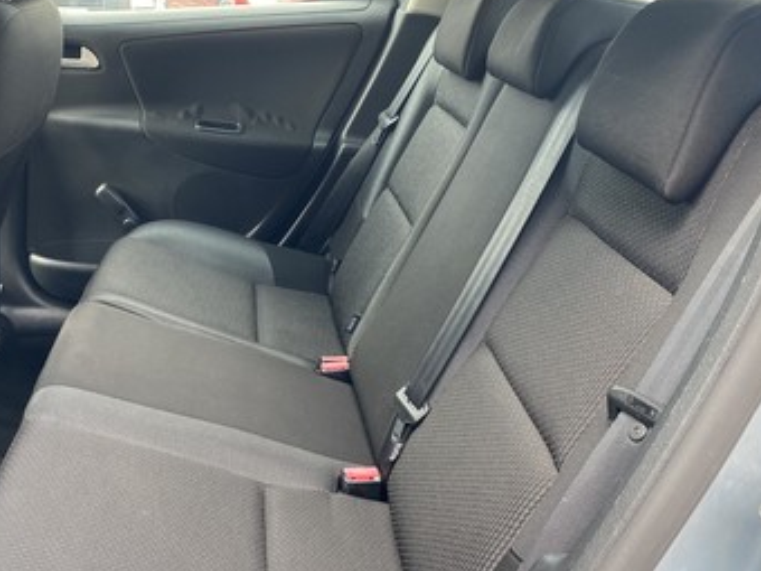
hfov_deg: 47.3
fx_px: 857
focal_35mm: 39
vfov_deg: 36.8
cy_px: 324
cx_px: 273
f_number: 1.8
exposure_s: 1/115
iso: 125
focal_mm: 4.25
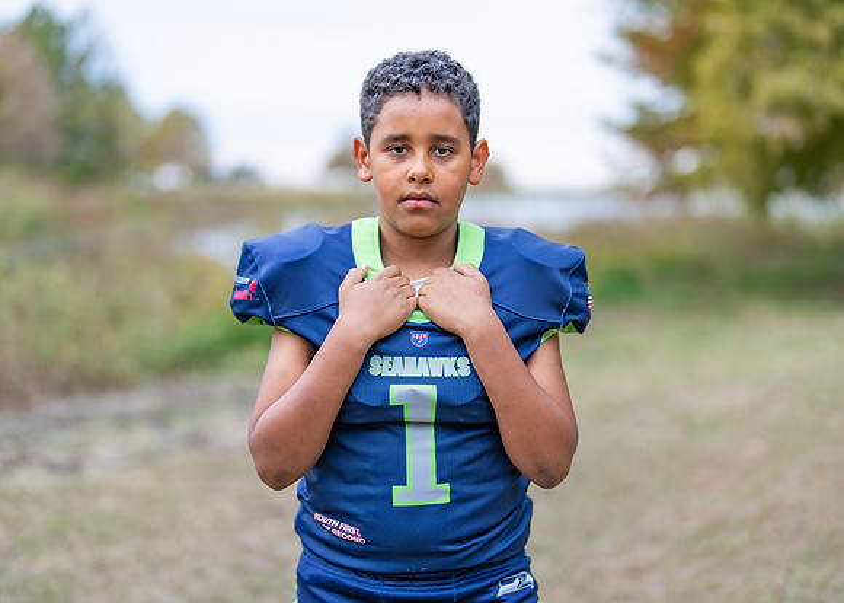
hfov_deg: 33.0
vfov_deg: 23.9
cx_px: 439
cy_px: 304
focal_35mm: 59
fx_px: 1424
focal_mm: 50
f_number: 1.2
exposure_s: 1/640
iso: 100
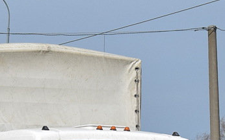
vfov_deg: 4.5
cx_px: 20
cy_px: 141
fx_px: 1789
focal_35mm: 292
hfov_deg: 7.2
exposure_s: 1/1250
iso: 200
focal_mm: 55
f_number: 8
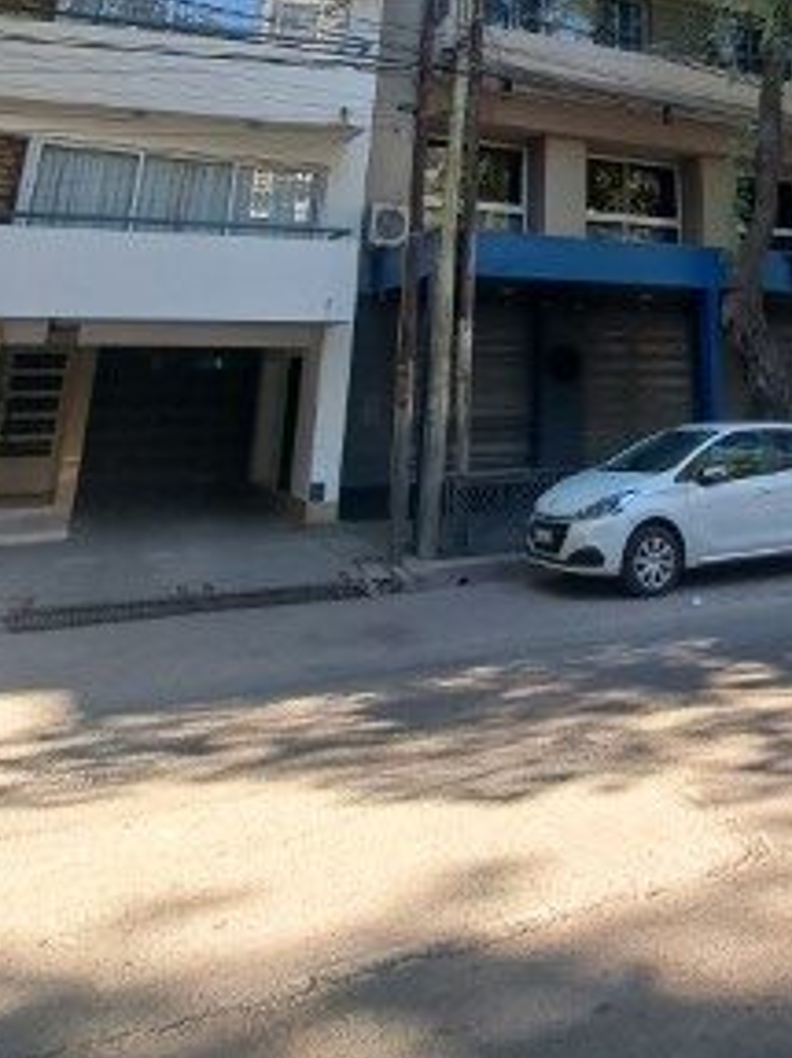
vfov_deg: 52.8
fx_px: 885
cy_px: 74
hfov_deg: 45.9
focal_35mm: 29
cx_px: 623
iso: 50
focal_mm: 1.74
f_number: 2.2
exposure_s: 1/226
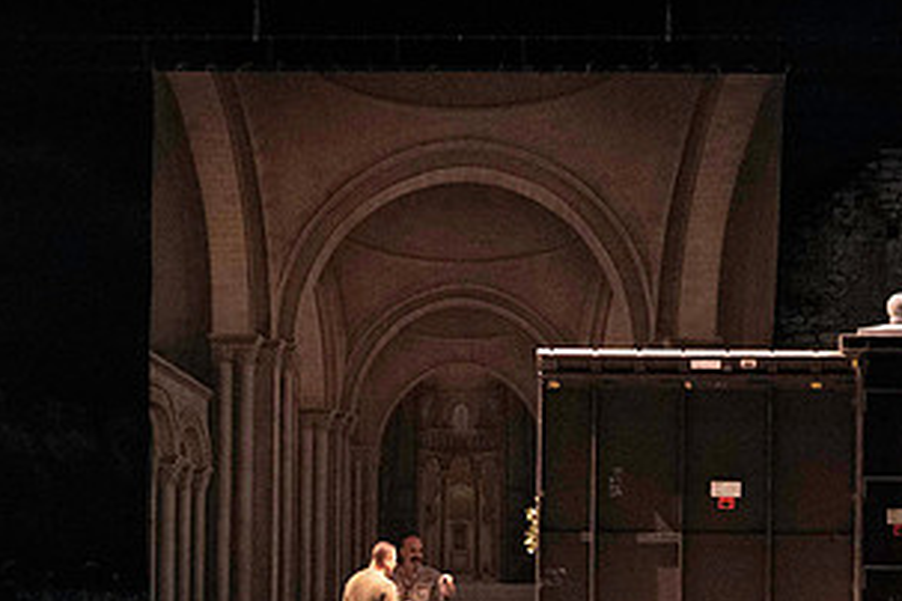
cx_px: 473
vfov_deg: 10.2
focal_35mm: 134
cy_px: 192
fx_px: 3357
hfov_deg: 15.3
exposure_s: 1/320
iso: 25600
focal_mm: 70
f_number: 2.8
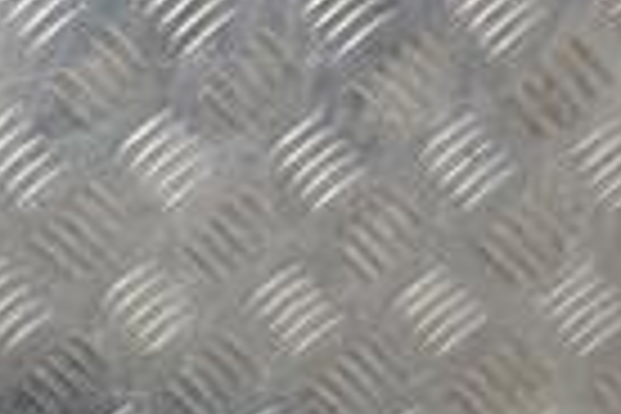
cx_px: -396
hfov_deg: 13.3
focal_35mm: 143
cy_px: 680
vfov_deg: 9.3
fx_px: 2467
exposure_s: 1/200
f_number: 7.1
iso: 800
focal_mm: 22
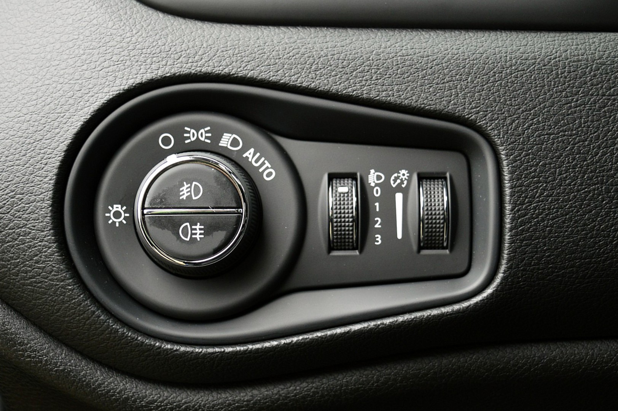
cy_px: 206
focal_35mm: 60
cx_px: 309
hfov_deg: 33.4
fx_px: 1029
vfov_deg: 22.6
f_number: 5
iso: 800
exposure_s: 1/20
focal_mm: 40
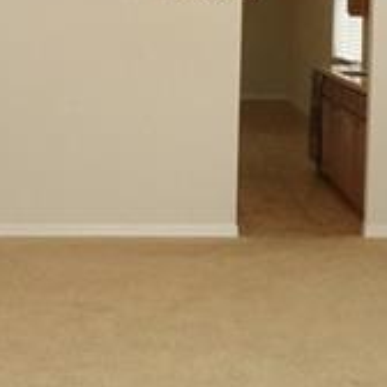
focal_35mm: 86
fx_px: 1083
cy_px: 53
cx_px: 249
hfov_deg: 20.2
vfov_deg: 19.9
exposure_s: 1/60
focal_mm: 11
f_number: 16
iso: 2500
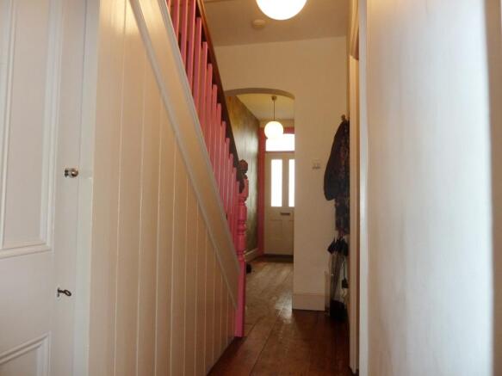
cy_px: 188
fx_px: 362
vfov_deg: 54.9
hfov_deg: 69.4
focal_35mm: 25
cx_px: 251
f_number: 3.3
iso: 200
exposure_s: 1/30
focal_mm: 4.1
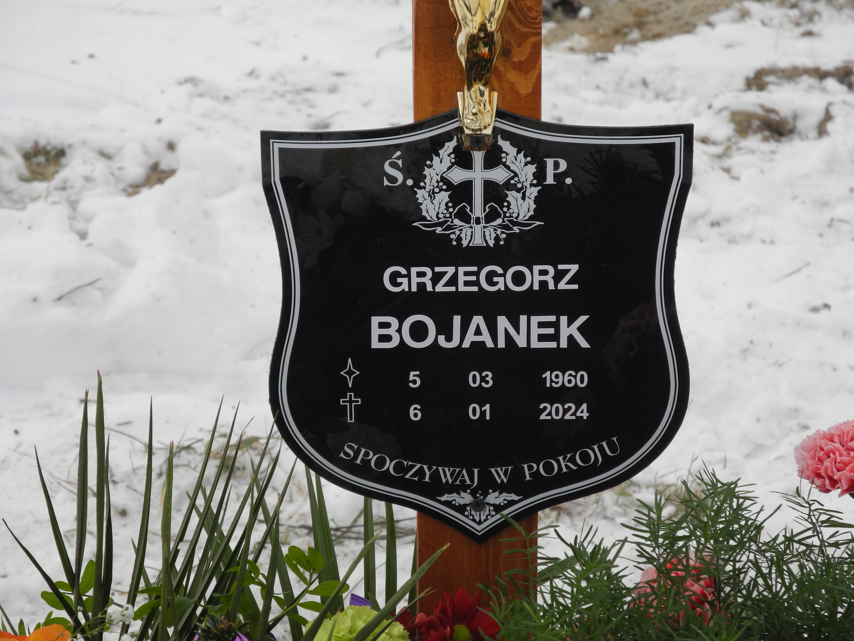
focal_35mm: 153
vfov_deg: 9.7
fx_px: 3775
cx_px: 427
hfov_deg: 12.9
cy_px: 320
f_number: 5
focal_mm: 32.6
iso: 100
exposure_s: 1/400
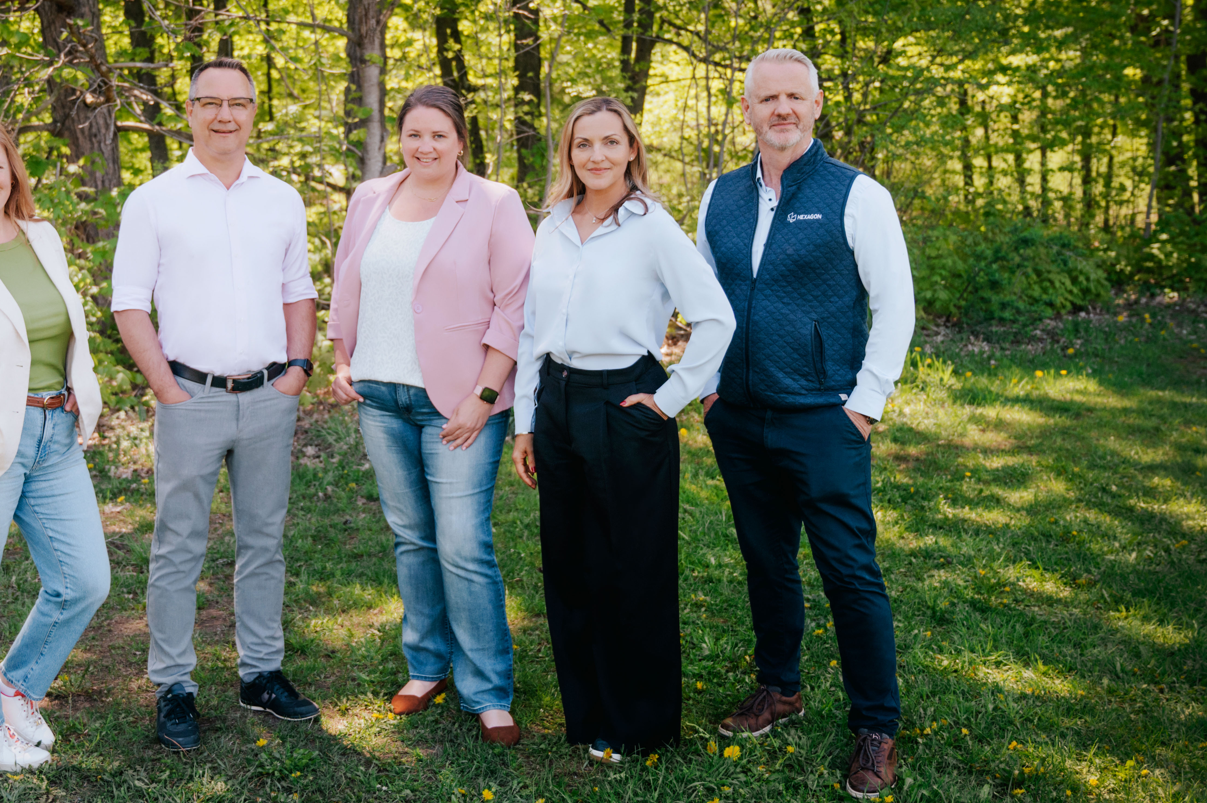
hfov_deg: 39.9
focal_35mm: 49
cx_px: 405
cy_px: 295
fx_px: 1642
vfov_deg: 27.4
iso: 400
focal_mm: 36
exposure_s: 1/640
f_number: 4
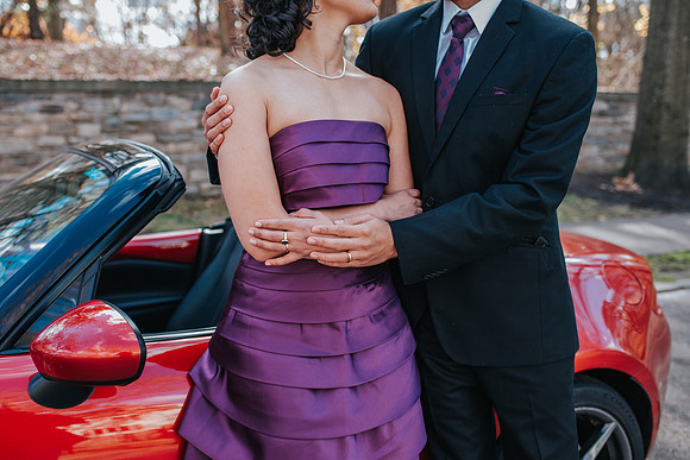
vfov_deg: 35.5
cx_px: 321
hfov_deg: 51.3
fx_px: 718
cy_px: 246
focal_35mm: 37
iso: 1000
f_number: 3.2
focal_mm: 35
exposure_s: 1/640
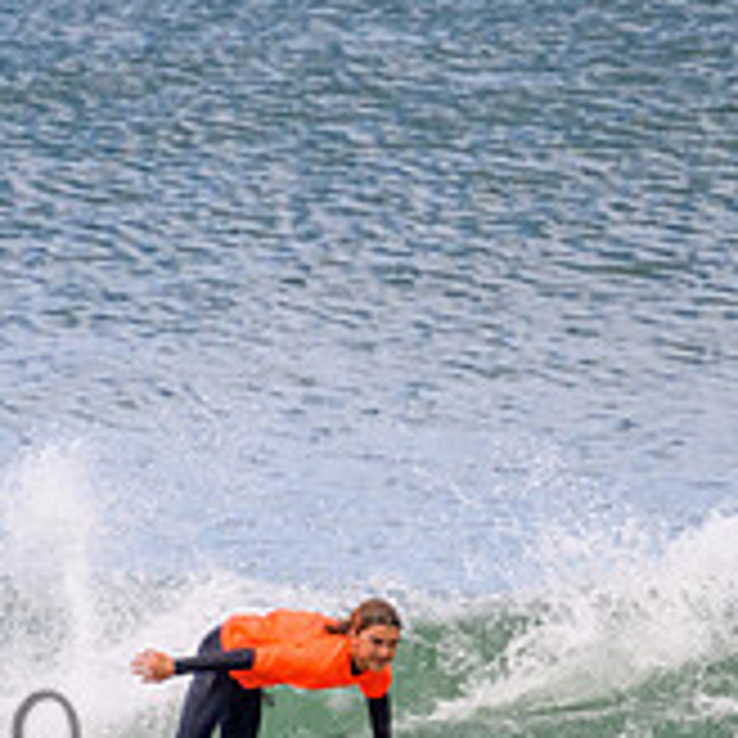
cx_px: 207
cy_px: 722
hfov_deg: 0.7
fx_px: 58082
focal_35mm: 2408
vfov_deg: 0.7
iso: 1400
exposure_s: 1/2000
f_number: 11
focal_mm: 800
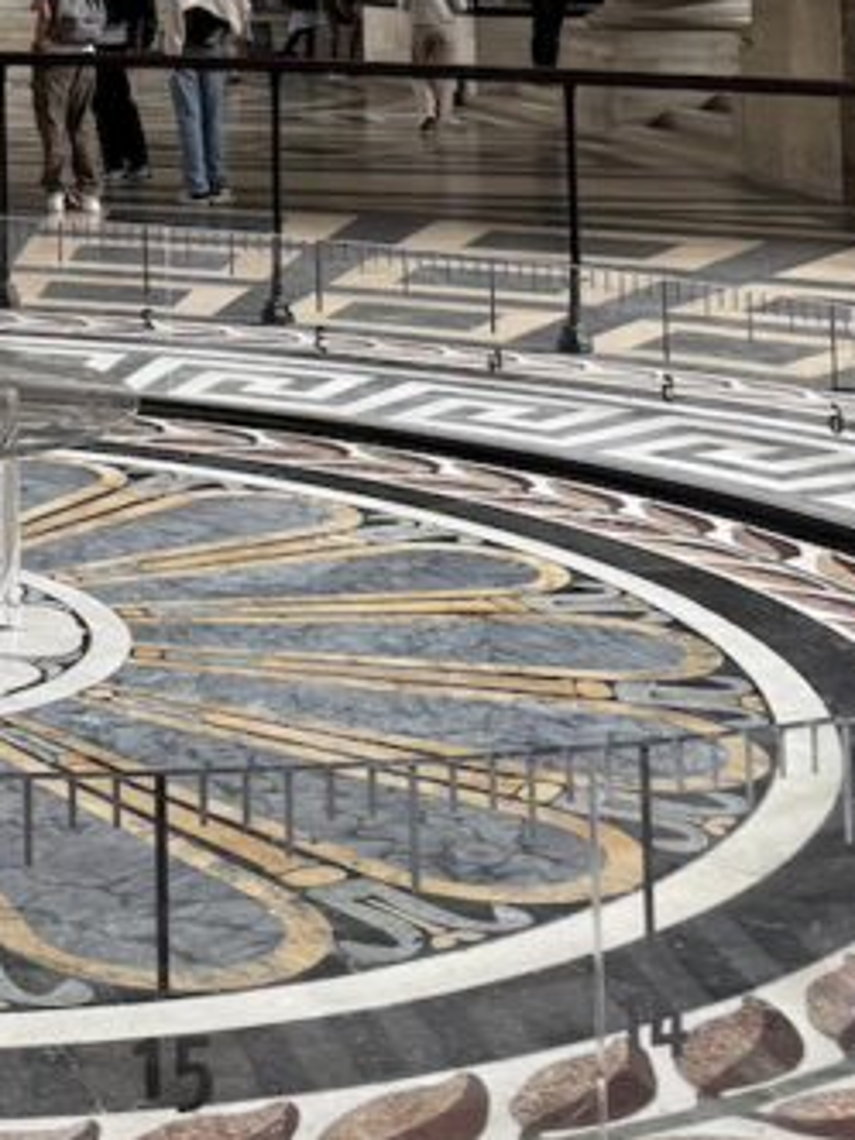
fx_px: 2437
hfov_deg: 18.3
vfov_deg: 23.8
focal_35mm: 74
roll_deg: -0.2
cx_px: -302
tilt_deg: +5.9
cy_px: -261
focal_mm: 6.76
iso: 200
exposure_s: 1/121
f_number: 1.78
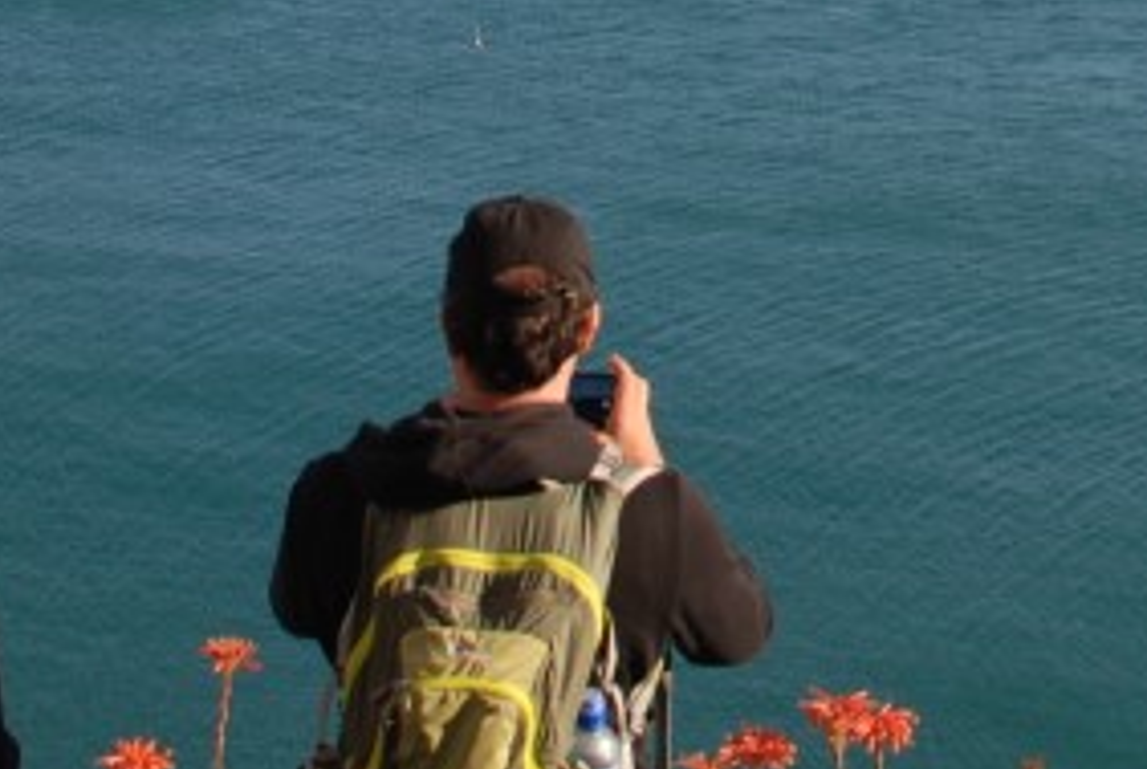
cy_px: -403
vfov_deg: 9.5
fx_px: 4468
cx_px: 1295
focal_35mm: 140
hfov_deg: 14.3
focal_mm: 22
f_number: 5.6
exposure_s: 1/125
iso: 100
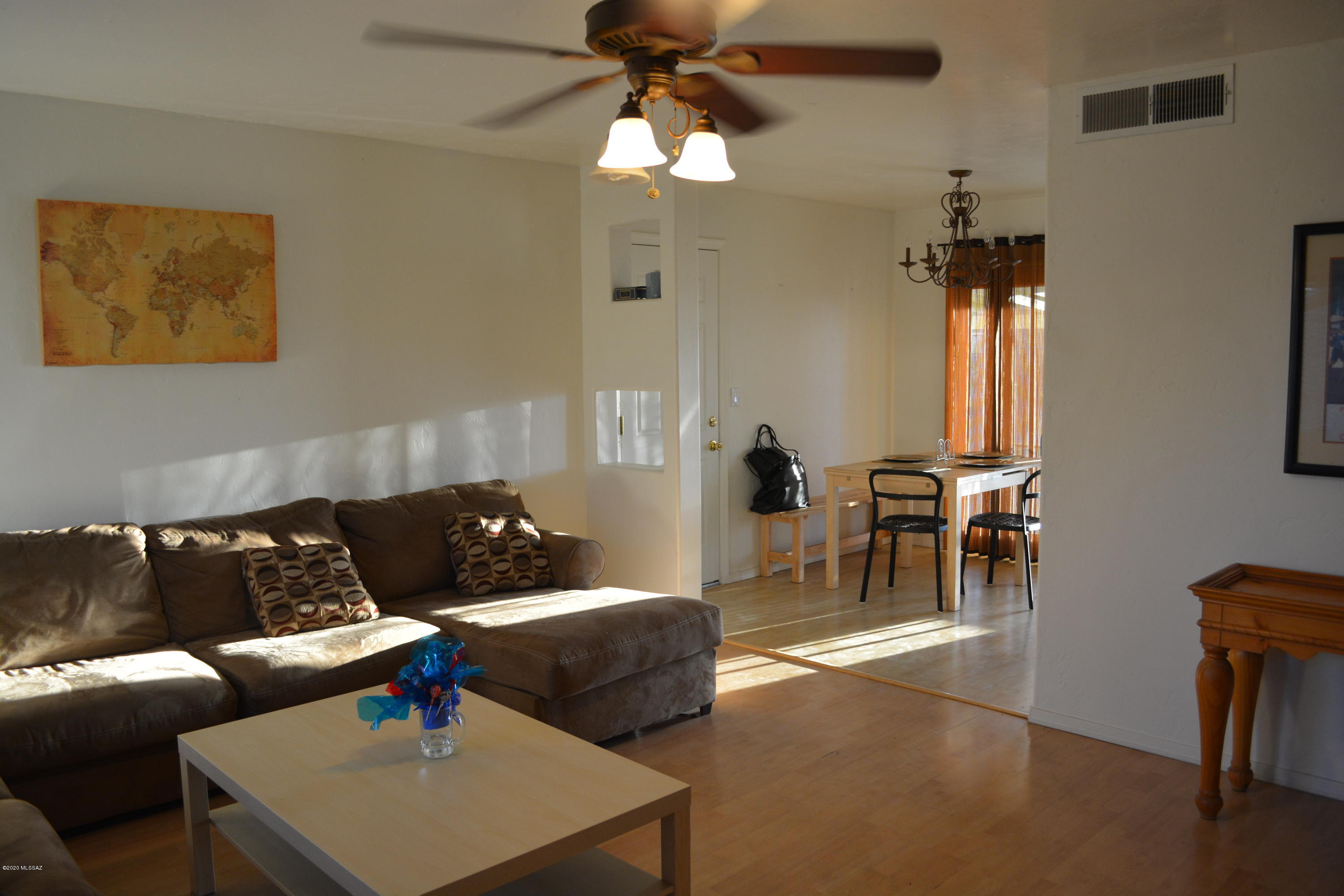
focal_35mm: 27
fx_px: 1008
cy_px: 448
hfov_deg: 67.4
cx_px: 672
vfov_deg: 47.9
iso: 450
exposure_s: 1/60
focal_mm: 18
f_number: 4
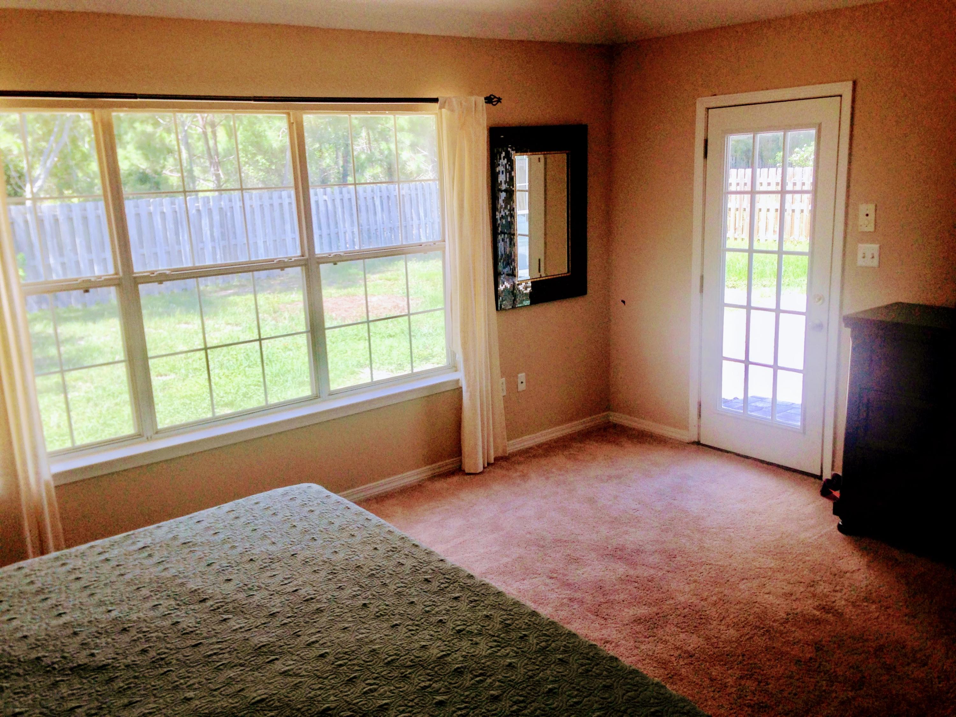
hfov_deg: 55.4
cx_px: 478
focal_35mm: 33
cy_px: 358
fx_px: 911
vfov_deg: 42.9
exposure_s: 1/191
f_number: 2.4
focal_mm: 4.12
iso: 50
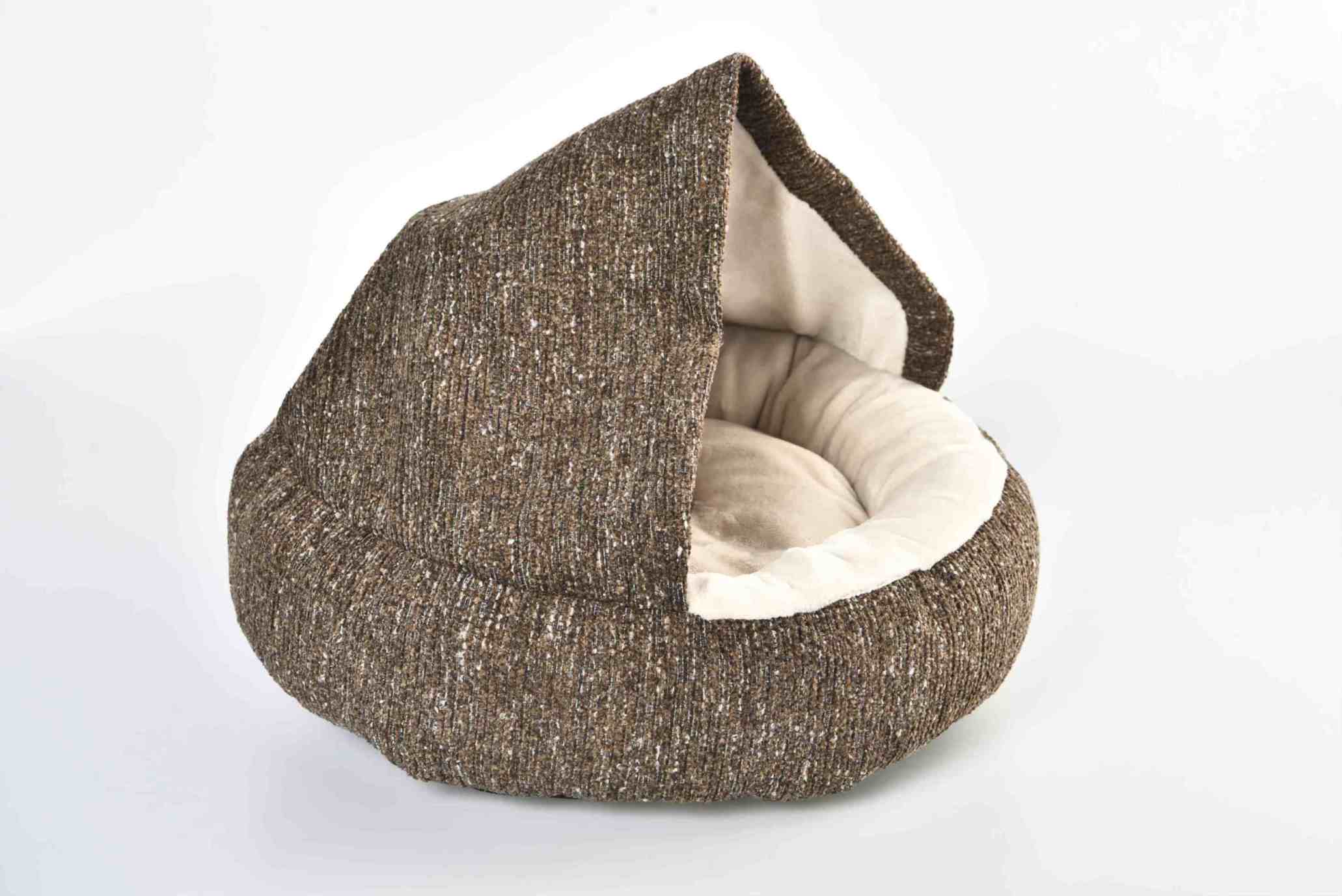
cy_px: 448
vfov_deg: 23.4
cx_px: 671
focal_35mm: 58
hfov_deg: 34.5
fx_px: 2163
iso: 320
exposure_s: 1/125
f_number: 10
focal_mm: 58
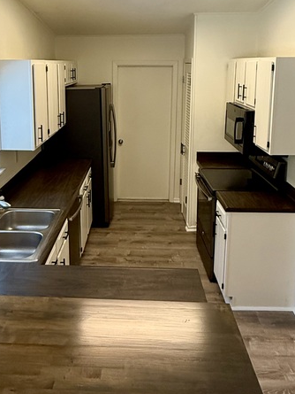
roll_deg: +0.2
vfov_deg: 52.9
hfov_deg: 41.6
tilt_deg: -9.1
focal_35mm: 34
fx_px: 386
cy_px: 130
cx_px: 118
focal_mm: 2.22
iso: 200
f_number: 2.2
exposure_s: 1/120
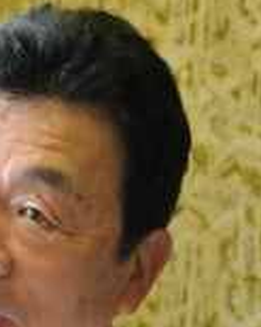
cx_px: -83
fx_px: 1237
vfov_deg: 14.5
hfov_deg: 11.7
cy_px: 414
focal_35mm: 128
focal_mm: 35
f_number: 4.8
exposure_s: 1/125
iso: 3200
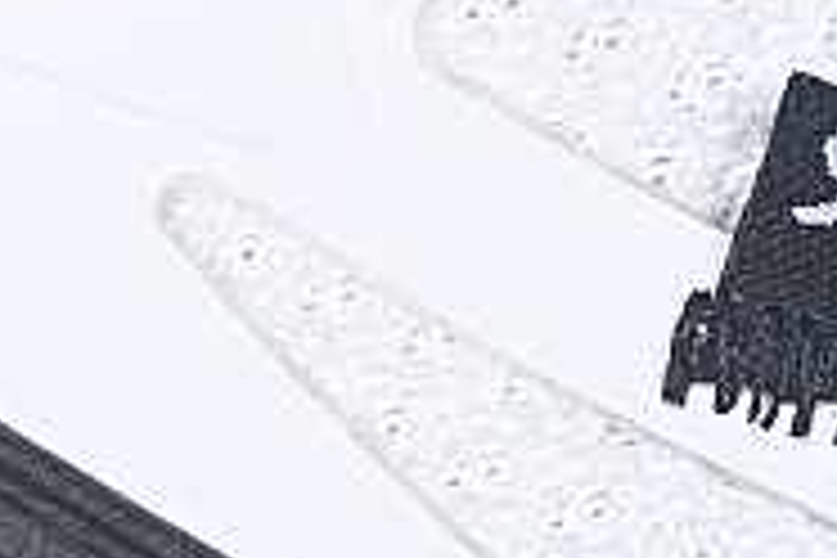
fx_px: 10136
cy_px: 486
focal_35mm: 436
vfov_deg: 3.2
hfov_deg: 4.7
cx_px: 328
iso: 160
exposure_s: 1/60
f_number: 7.1
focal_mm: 50
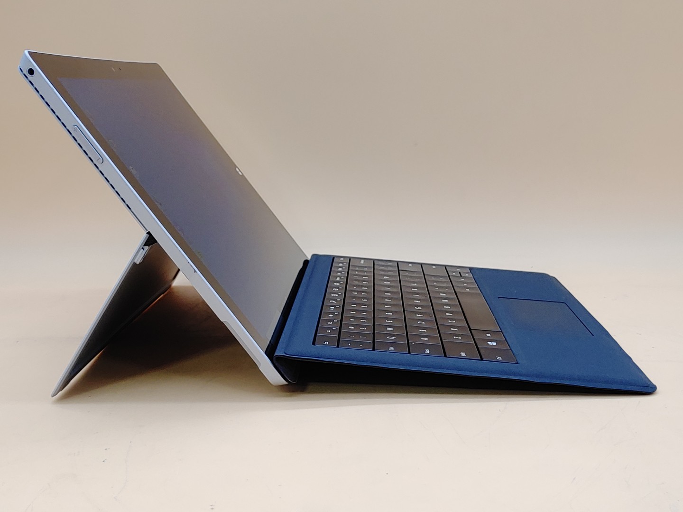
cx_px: 342
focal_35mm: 49
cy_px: 256
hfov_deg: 38.9
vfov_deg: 29.7
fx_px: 967
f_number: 1.8
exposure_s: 1/83
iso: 50
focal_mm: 4.36
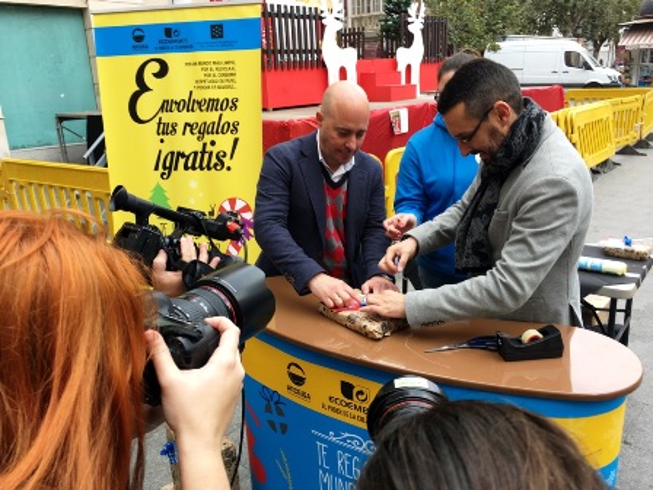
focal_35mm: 29
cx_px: 326
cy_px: 245
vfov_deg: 48.2
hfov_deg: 61.7
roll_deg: +2.8
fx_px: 547
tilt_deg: -15.0
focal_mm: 4.15
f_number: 2.2
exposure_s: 1/113
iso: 25
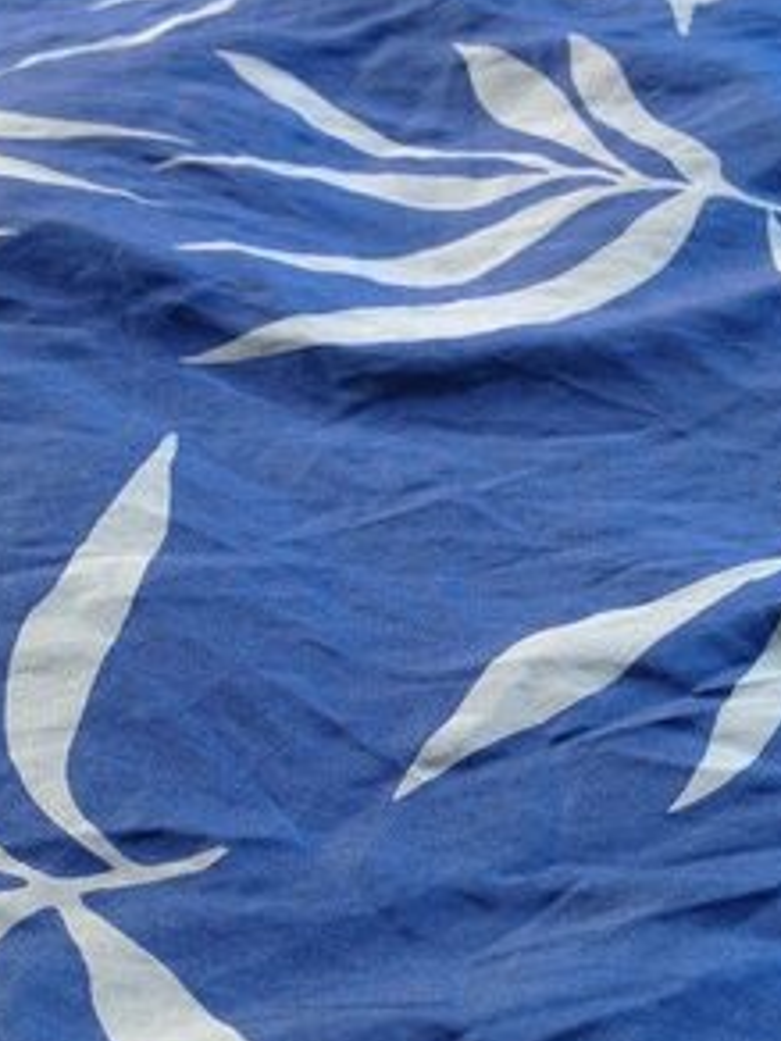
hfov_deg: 24.2
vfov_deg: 32.1
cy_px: 620
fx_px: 1805
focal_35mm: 60
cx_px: 562
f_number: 2.4
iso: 64
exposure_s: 1/60
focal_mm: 4.28
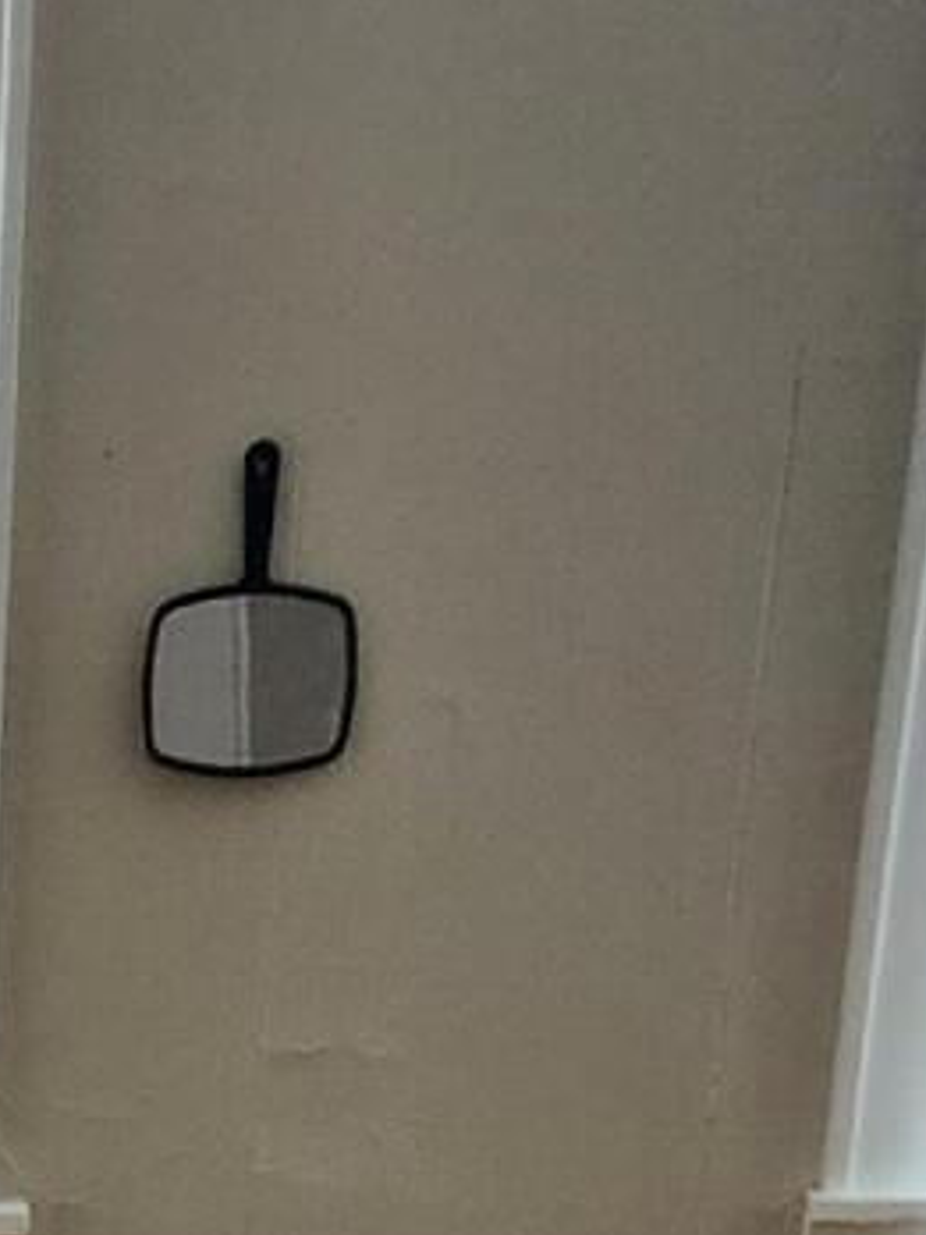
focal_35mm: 132
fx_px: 4708
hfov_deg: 10.7
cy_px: 2736
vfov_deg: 12.5
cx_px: -614
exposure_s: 1/120
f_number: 1.8
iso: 200
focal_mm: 6.4
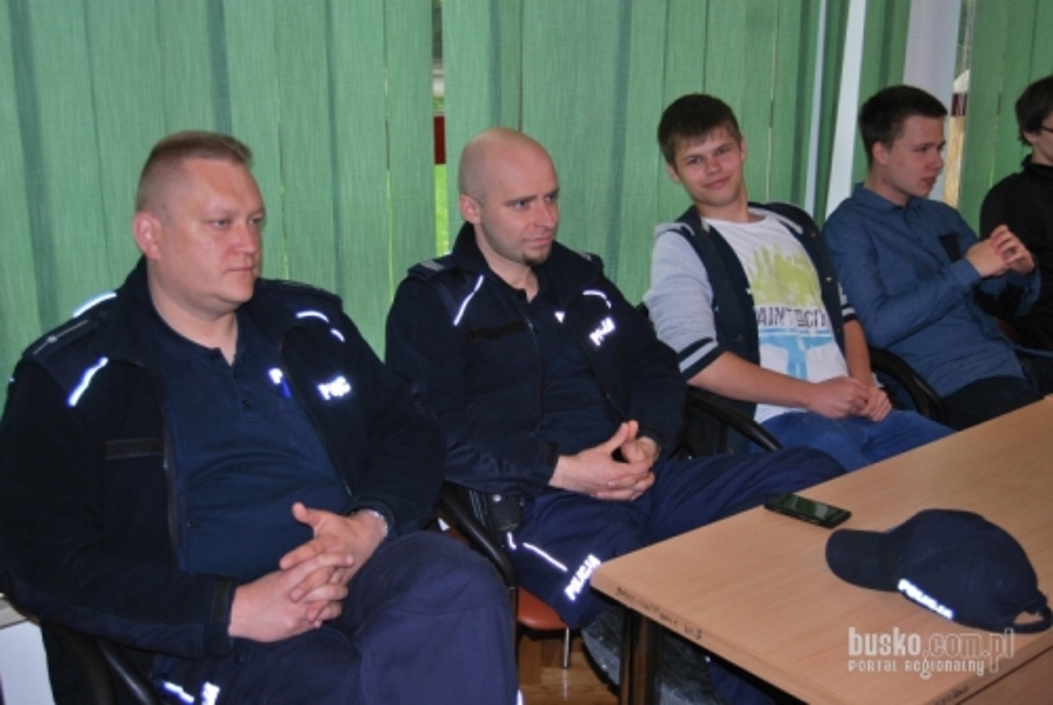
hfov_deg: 46.3
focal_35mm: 42
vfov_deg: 32.0
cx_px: 526
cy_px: 352
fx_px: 1230
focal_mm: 28
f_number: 4.2
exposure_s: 1/60
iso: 200
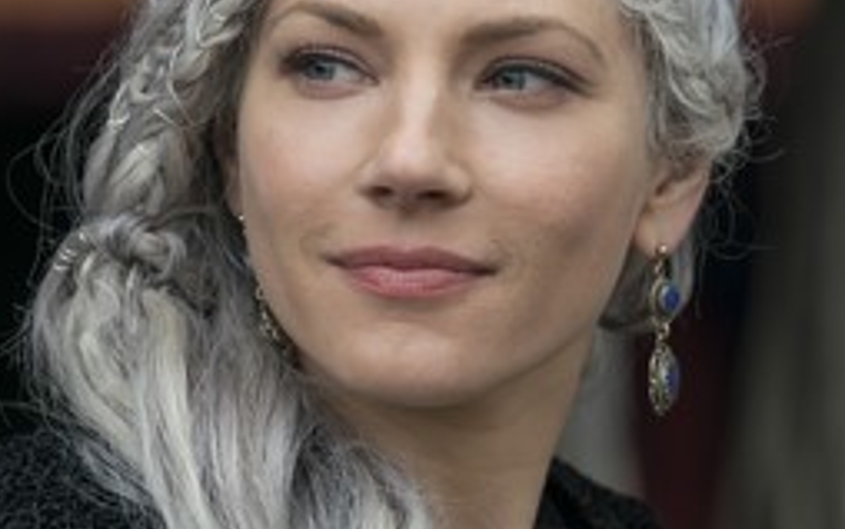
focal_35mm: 522
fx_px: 12026
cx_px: 479
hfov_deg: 4.0
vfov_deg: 2.5
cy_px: 457
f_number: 4
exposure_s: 1/400
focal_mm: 186
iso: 640
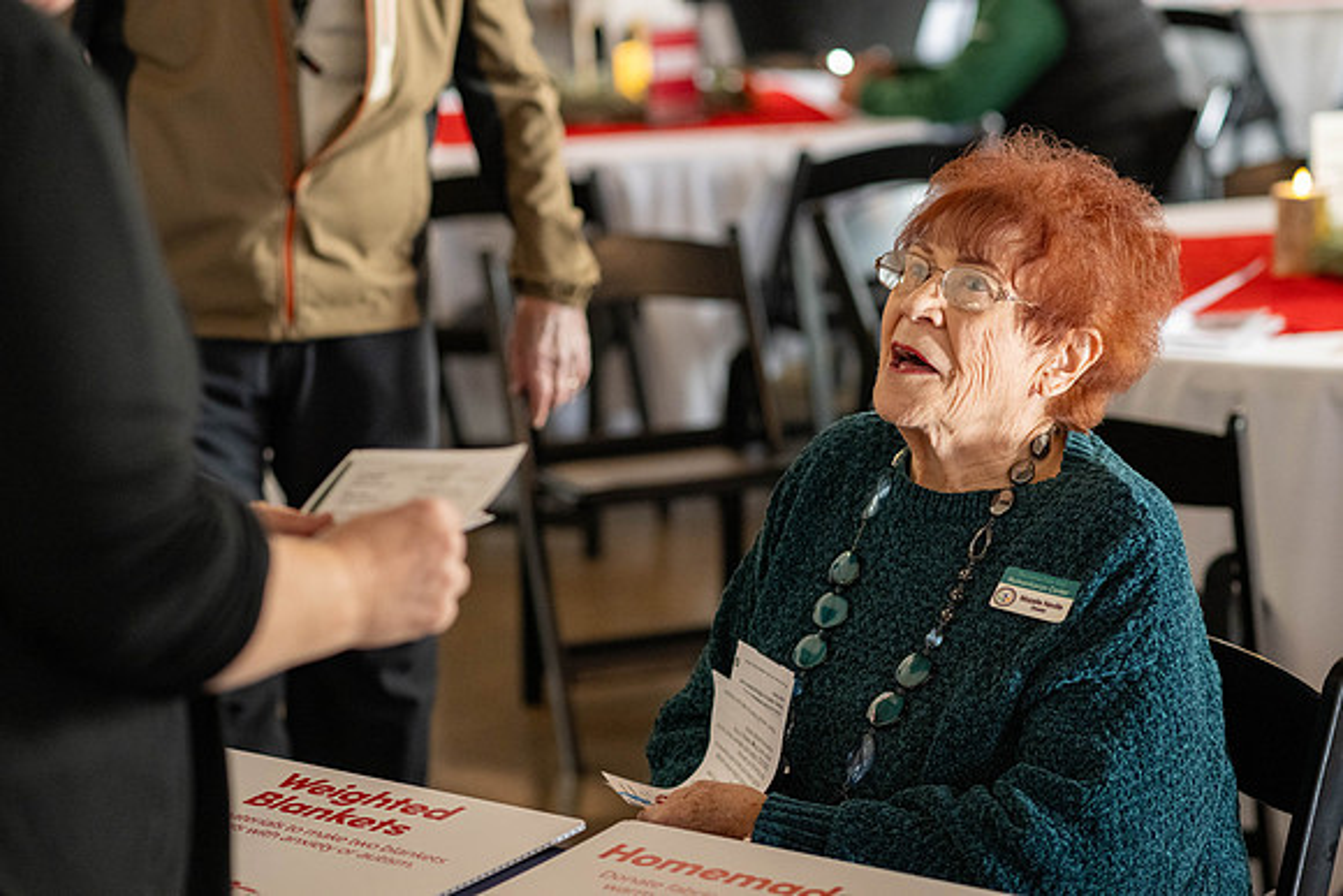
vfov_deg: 16.1
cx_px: 672
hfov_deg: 23.9
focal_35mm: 85
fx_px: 3172
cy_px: 448
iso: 3200
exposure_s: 1/320
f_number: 2.8
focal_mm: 85
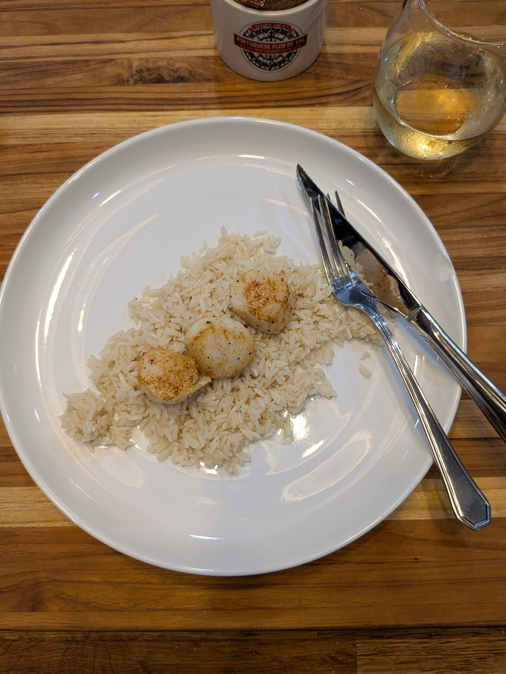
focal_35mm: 25
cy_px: 339
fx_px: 487
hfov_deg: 54.9
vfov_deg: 69.4
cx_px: 255
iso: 69
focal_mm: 4.53
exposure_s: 1/60
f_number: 1.7
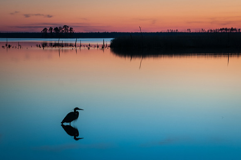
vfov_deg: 7.5
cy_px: 85
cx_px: 96
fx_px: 1224
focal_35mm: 183
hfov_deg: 11.2
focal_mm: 92
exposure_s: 1.3
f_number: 8
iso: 200
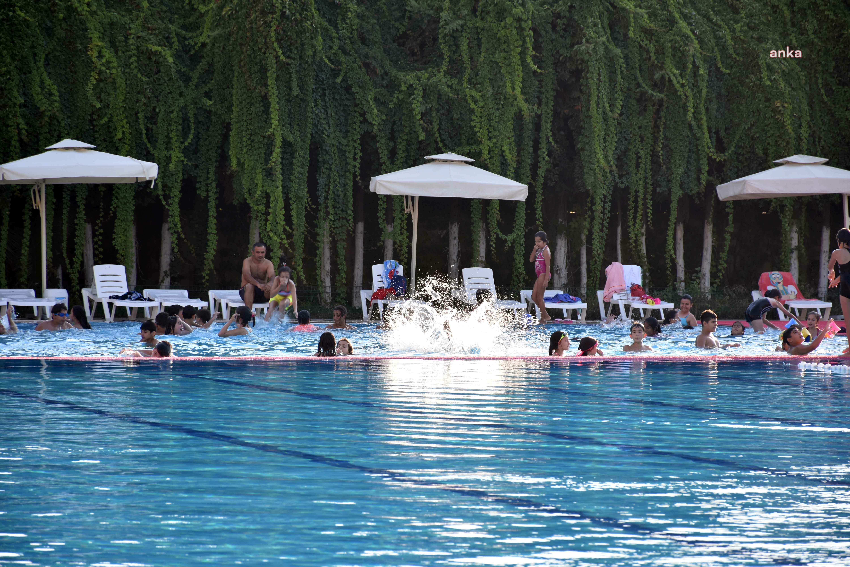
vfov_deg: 7.5
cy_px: 284
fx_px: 4320
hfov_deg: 11.2
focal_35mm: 183
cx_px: 425
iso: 200
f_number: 6.3
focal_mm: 122
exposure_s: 1/160
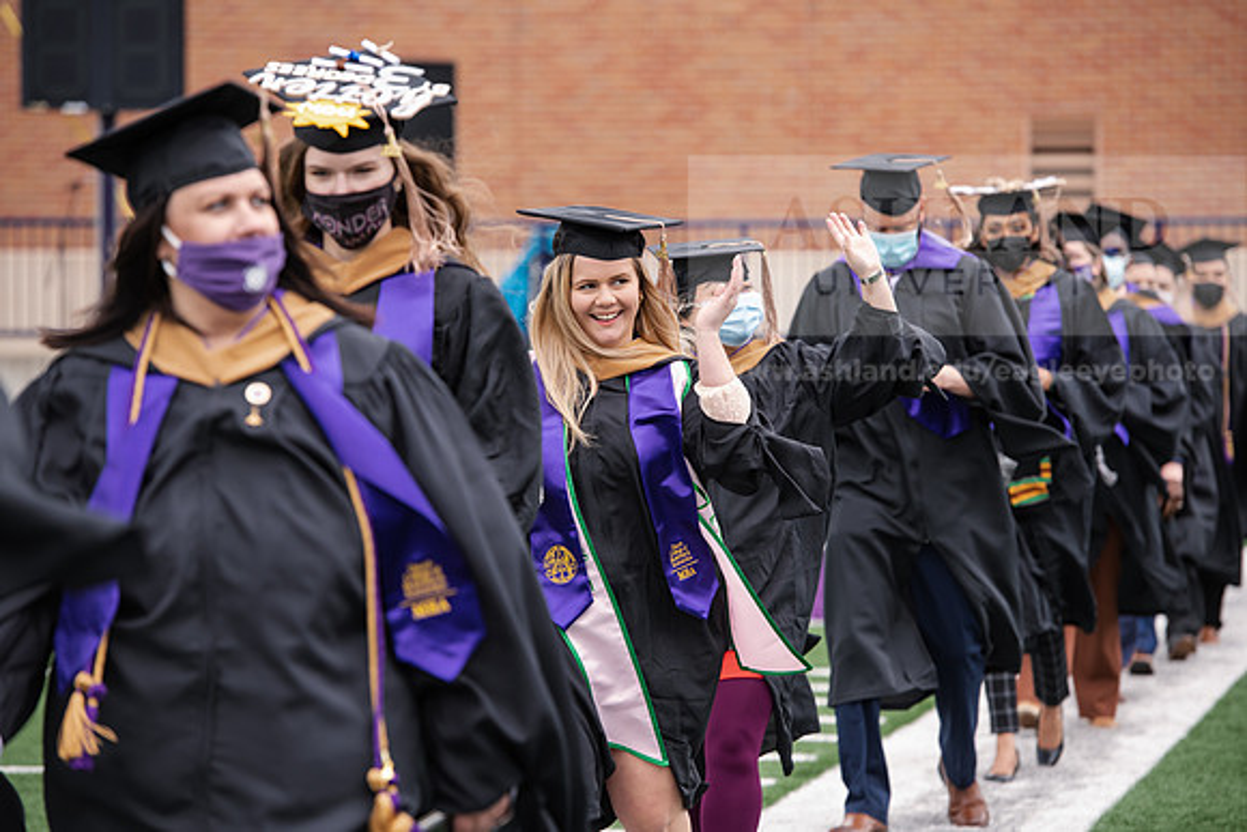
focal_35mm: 170
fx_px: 5890
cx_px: 624
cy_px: 416
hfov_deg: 12.1
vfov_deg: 8.1
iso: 500
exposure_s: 1/640
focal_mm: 170
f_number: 5
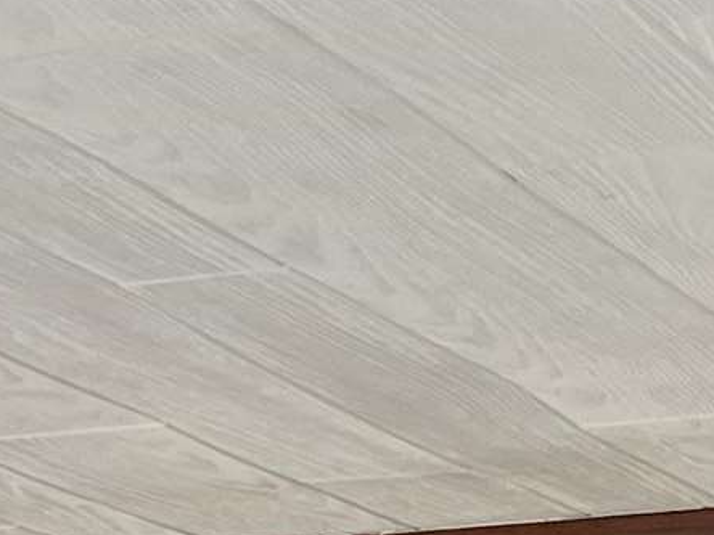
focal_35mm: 180
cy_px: 1441
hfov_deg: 10.2
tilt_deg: -5.8
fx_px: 3713
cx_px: -711
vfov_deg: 7.5
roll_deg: -2.6
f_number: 1.6
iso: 125
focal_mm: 5.1
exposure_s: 1/121
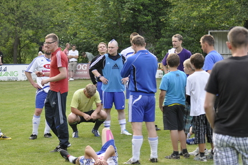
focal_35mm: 143
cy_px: 89
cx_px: 114
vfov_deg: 9.6
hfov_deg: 14.4
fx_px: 981
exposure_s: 1/500
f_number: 4
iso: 800
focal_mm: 85
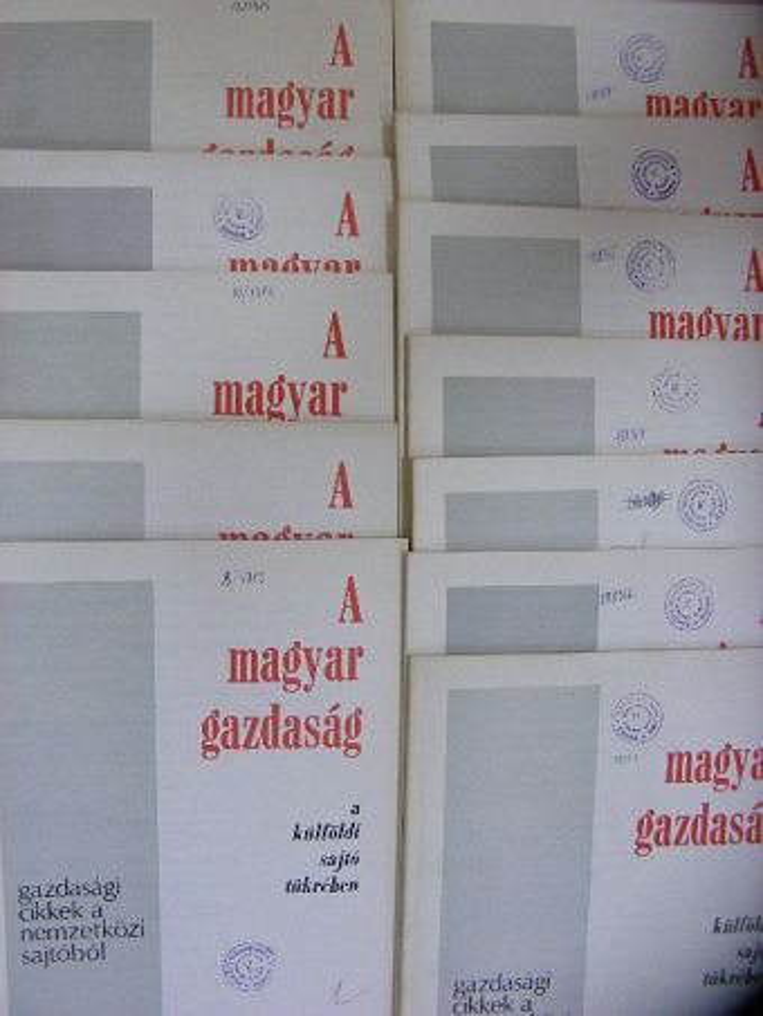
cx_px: 382
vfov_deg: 49.0
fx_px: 1116
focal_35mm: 38
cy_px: 508
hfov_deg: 37.7
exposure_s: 1/31.2
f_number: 3.5
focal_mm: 6.3
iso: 192
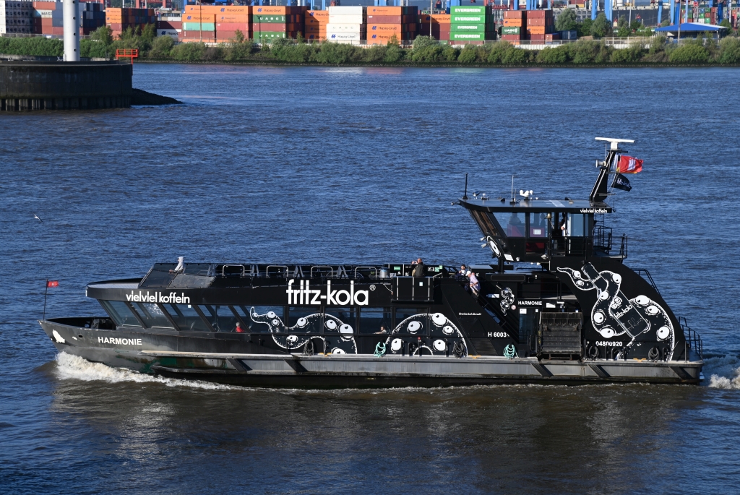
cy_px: 248
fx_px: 2160
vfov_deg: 13.1
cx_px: 370
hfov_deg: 19.4
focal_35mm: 105
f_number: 5.6
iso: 100
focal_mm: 105
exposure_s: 1/400
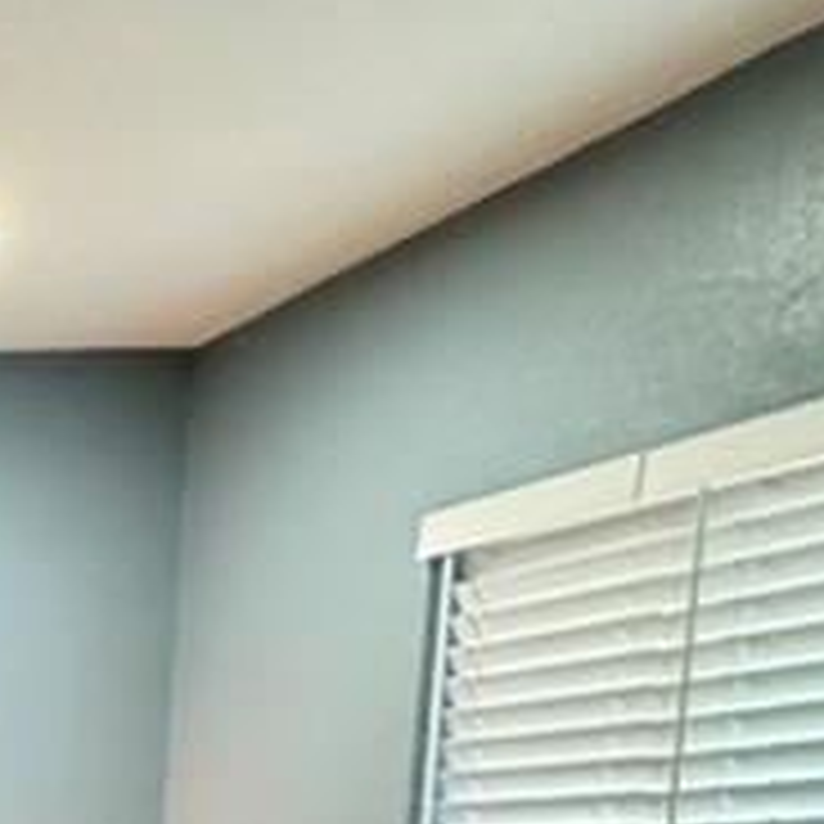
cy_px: 1247
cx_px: -986
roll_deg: +1.0
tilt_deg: -8.5
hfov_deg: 15.4
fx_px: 2181
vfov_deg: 18.8
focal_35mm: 81
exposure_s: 1/60
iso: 400
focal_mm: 2.22
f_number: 2.2
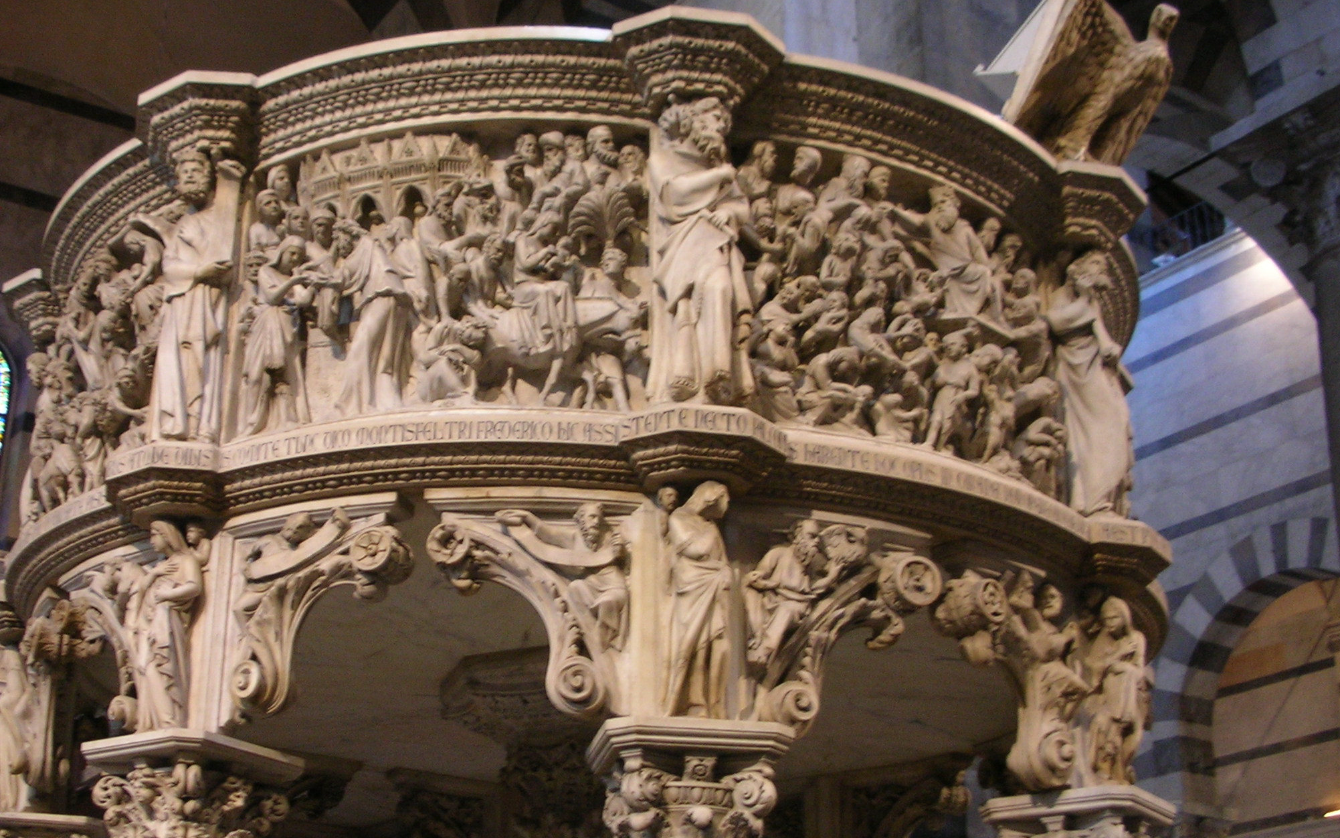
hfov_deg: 41.5
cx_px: 482
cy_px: 513
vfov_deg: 26.8
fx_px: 1753
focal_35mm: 48
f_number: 3
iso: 100
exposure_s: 1/2.3
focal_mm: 5.8
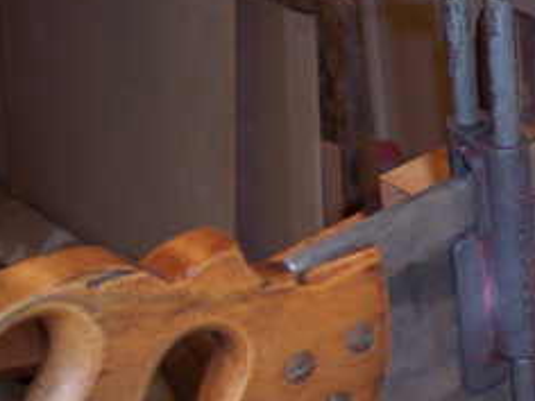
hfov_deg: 17.9
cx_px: 681
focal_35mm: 103
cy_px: 366
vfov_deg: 14.2
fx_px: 1592
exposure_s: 1/30
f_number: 2.8
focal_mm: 8
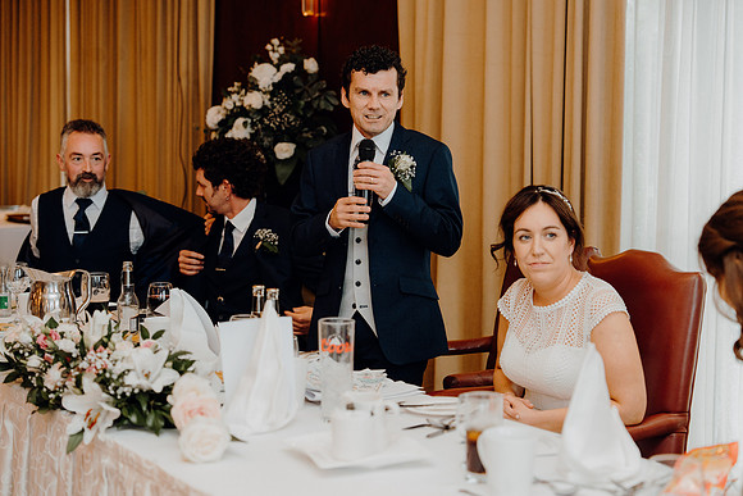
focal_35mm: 61
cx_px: 372
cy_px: 248
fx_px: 1259
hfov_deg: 32.9
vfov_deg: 22.3
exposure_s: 1/200
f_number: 2.8
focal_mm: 61
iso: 1250
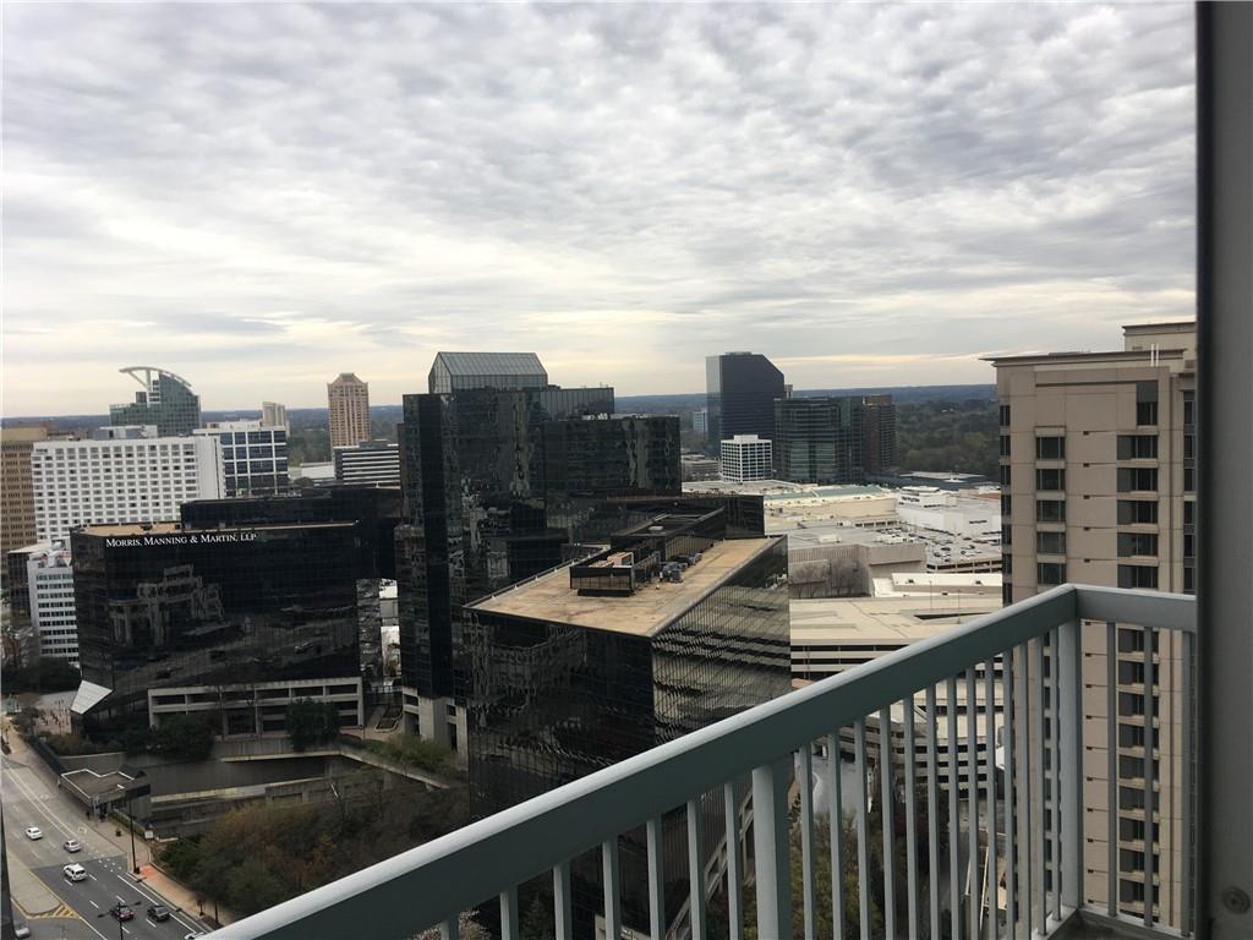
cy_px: 470
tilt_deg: -6.5
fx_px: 1050
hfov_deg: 61.7
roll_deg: +3.6
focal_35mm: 29
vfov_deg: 48.2
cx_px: 626
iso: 25
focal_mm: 4.15
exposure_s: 1/121
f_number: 2.2
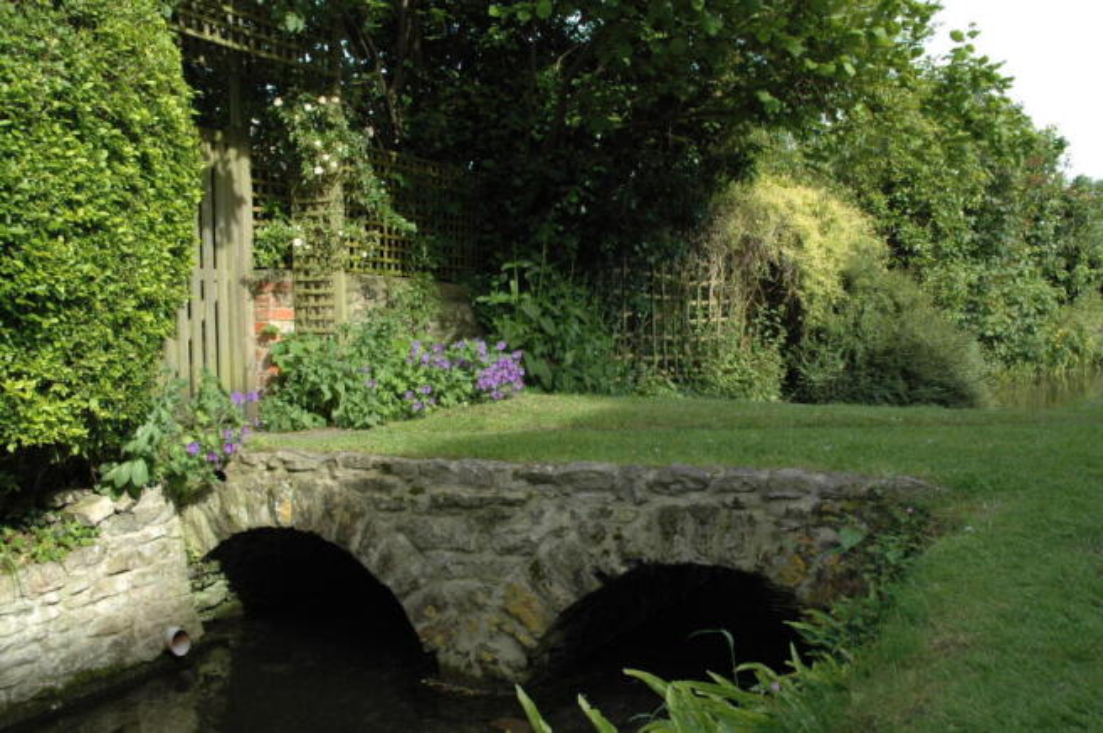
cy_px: 366
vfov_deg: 39.9
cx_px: 552
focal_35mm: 33
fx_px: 1010
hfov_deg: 57.3
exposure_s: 1/250
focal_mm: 22
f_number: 8
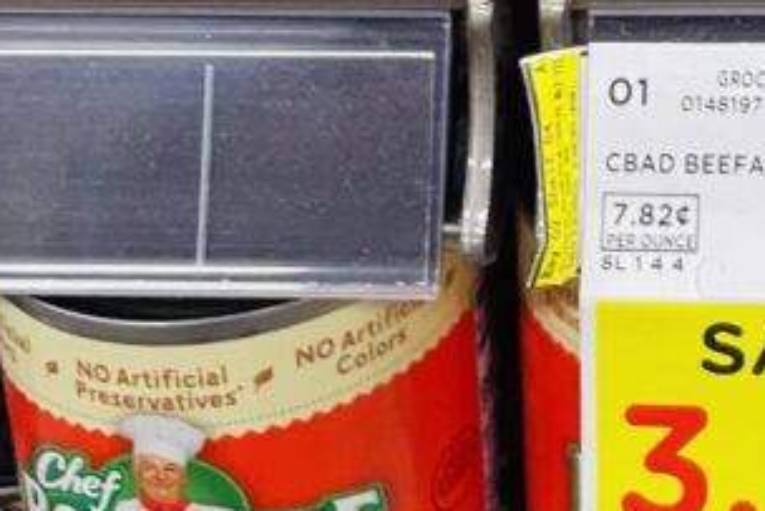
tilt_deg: -19.6
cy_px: -365
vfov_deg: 13.7
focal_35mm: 91
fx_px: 1935
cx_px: 858
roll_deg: +0.0
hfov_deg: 21.2
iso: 320
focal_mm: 4.2
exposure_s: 1/60
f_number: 1.6
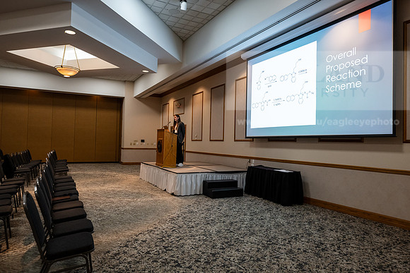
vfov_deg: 53.2
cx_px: 205
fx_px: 273
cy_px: 136
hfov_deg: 73.7
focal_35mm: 24
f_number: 4.5
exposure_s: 1/200
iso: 2000
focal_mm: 24
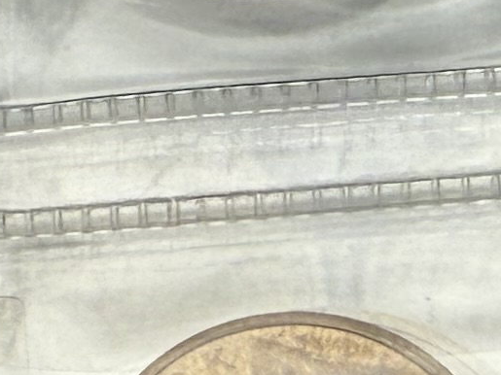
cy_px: 828
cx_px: -90
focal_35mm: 188
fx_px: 2720
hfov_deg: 10.4
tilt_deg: -73.1
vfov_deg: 7.5
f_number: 2.2
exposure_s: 1/281
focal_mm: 2.22
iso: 40
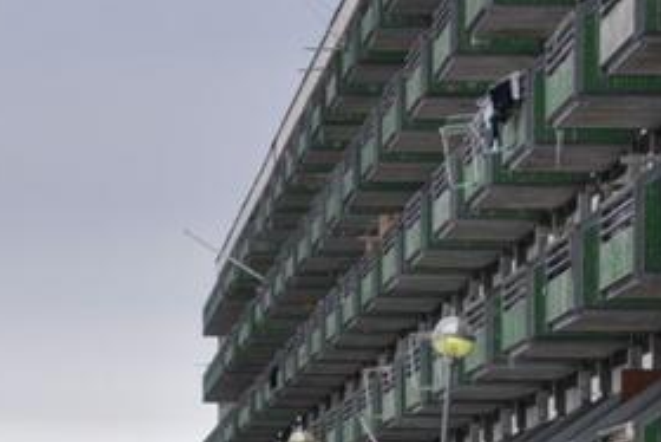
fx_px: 4721
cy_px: 522
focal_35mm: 257
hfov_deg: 8.0
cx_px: 212
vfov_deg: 5.3
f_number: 5.6
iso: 200
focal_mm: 40
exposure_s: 1/125
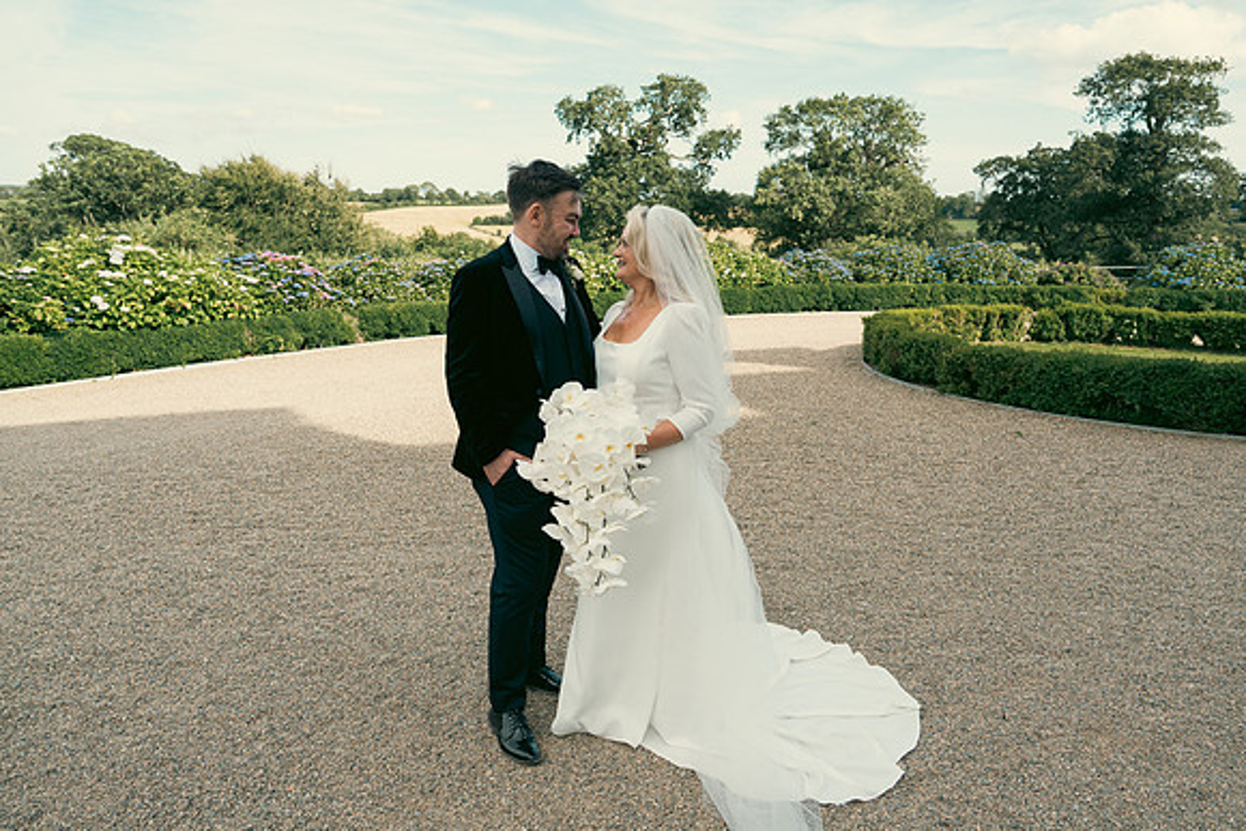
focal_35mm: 24
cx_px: 623
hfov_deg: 73.7
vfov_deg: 53.2
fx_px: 831
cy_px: 416
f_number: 3.5
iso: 125
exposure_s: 1/640
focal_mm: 24
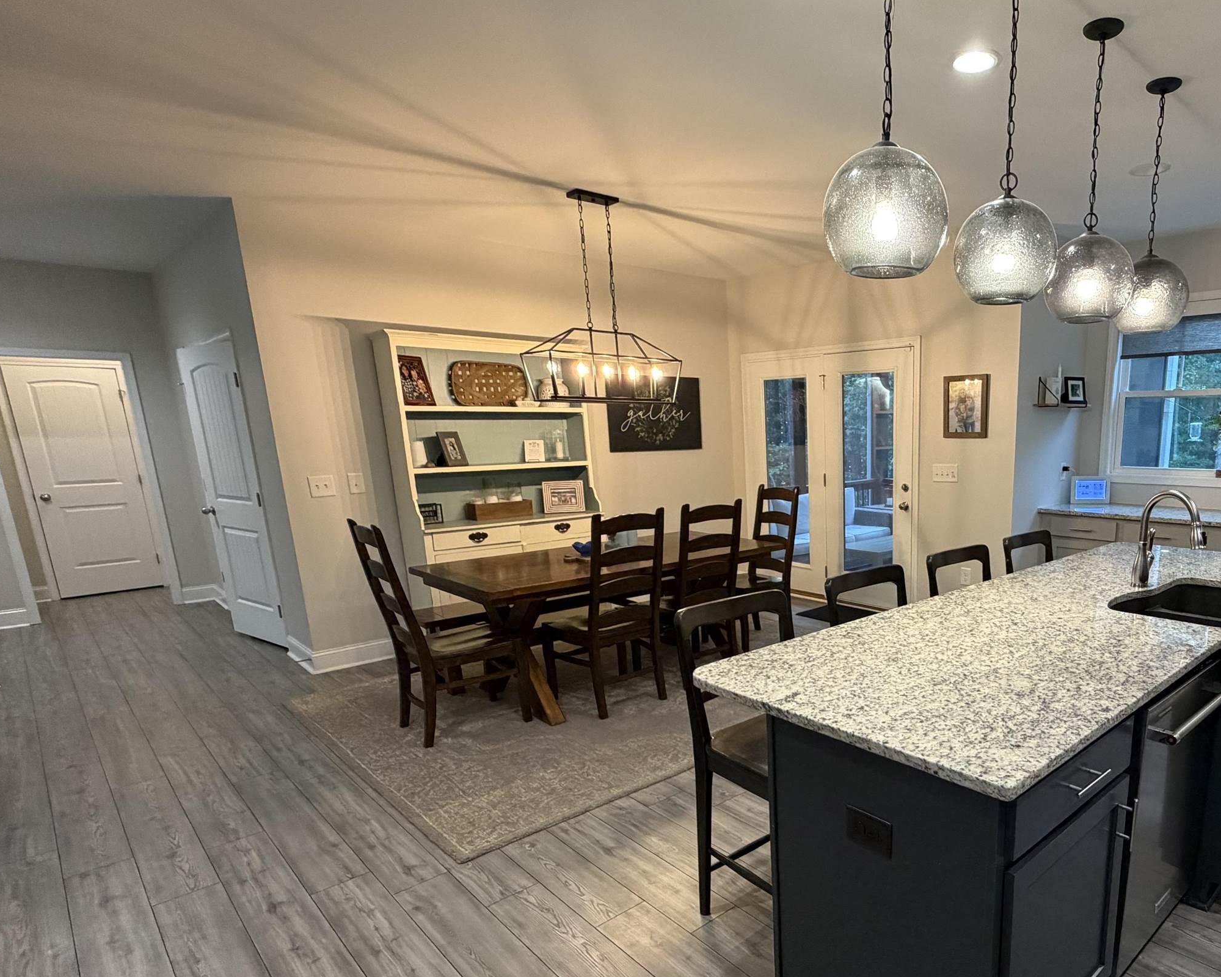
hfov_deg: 74.2
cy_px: 601
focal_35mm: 21
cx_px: 853
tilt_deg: -13.5
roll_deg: +0.9
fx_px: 759
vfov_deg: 64.7
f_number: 2.2
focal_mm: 2.22
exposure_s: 1/60
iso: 320
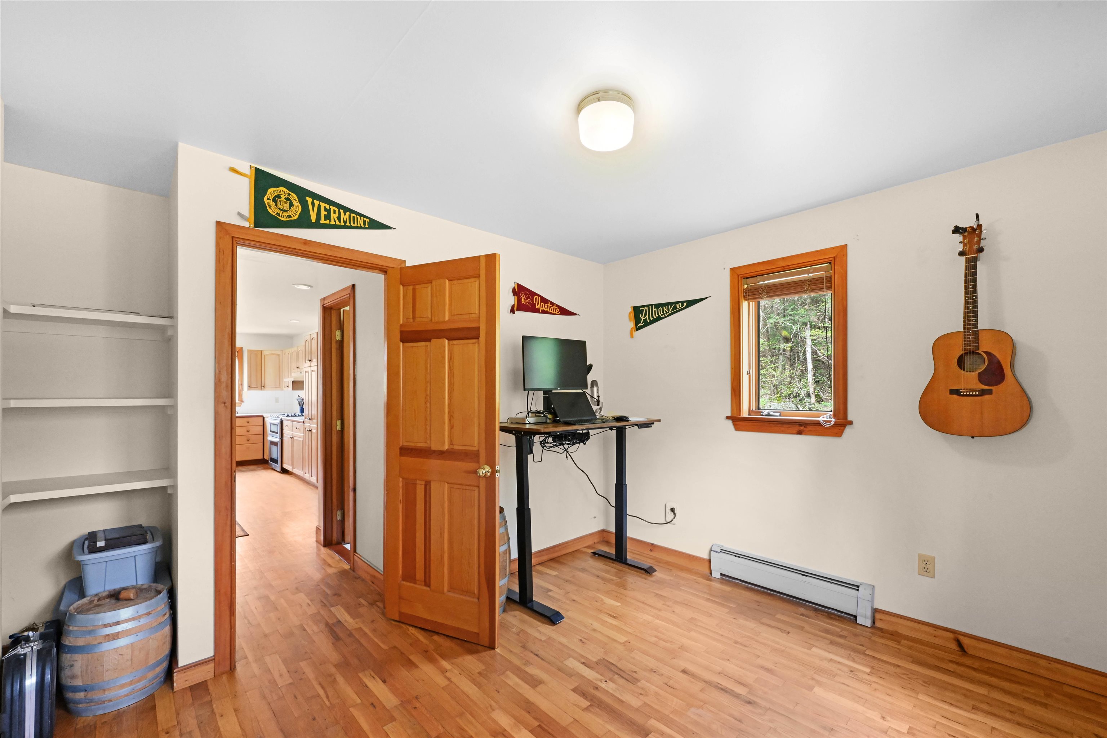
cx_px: 554
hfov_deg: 104.3
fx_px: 430
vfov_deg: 81.2
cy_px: 369
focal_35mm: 14
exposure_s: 1/40
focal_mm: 14
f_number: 14
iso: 4000
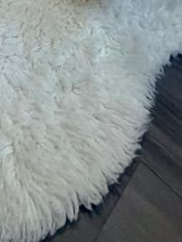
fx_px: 546
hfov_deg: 18.8
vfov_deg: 12.9
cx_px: 53
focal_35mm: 78
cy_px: -421
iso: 160
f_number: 2.2
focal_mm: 2.22
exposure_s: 1/120
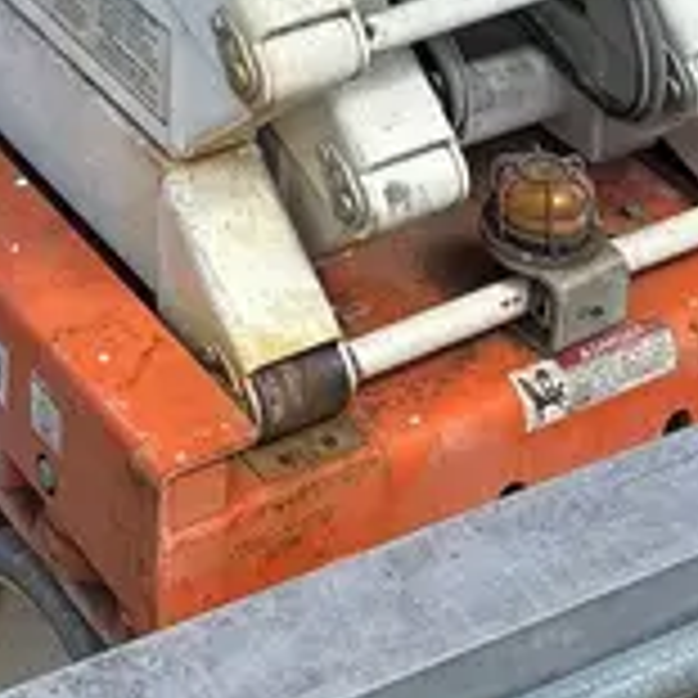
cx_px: 189
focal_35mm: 109
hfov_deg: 15.9
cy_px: -781
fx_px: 2487
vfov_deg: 13.3
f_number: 1.6
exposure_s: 1/1590
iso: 50
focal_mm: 5.96
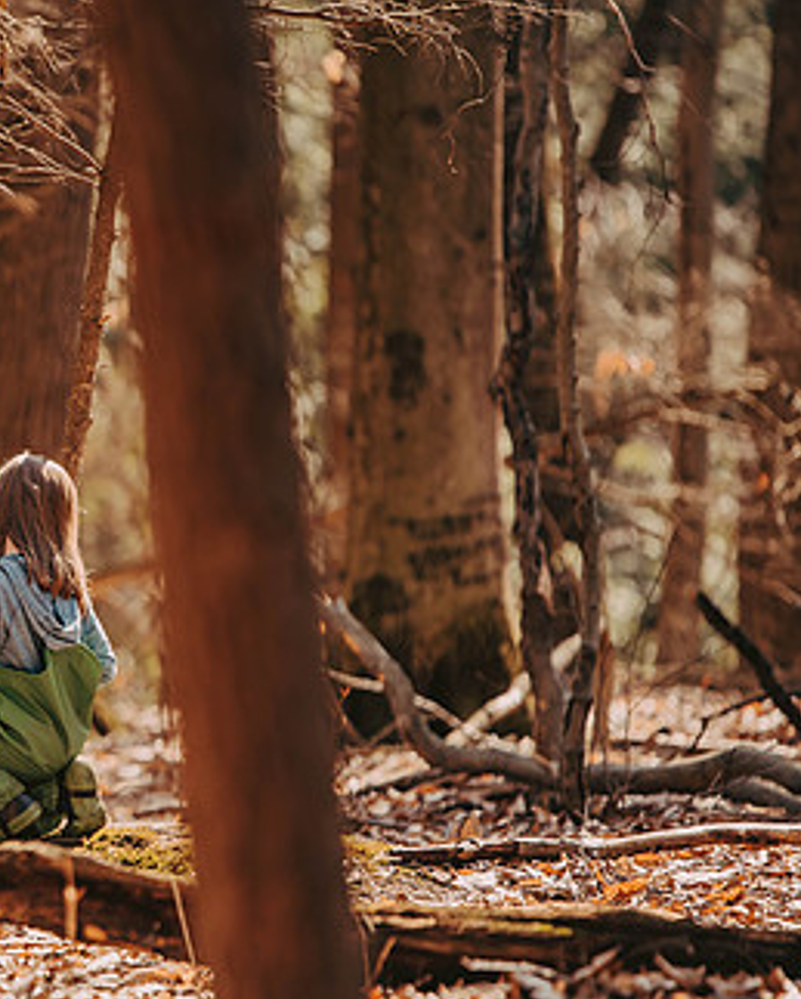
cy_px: 564
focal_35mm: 337
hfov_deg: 4.6
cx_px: -80
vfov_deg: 5.7
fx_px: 9972
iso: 250
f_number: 2.8
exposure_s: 1/400
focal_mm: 200
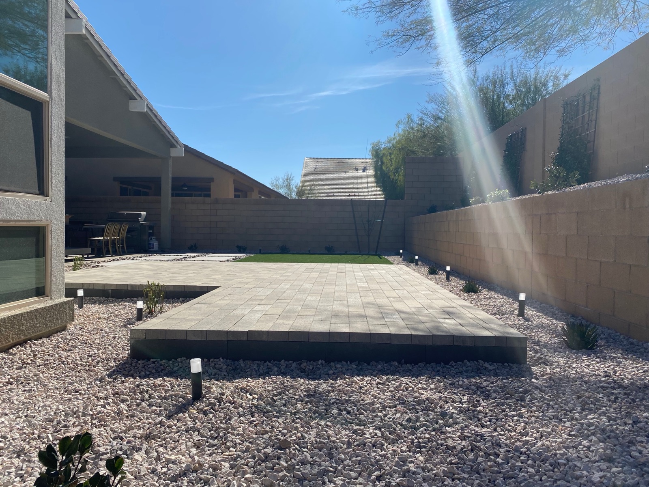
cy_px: 244
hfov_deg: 67.3
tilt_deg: -1.5
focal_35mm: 26
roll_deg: -1.2
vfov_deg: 53.1
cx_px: 324
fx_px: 487
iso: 32
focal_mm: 4.25
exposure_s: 1/4132
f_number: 1.8
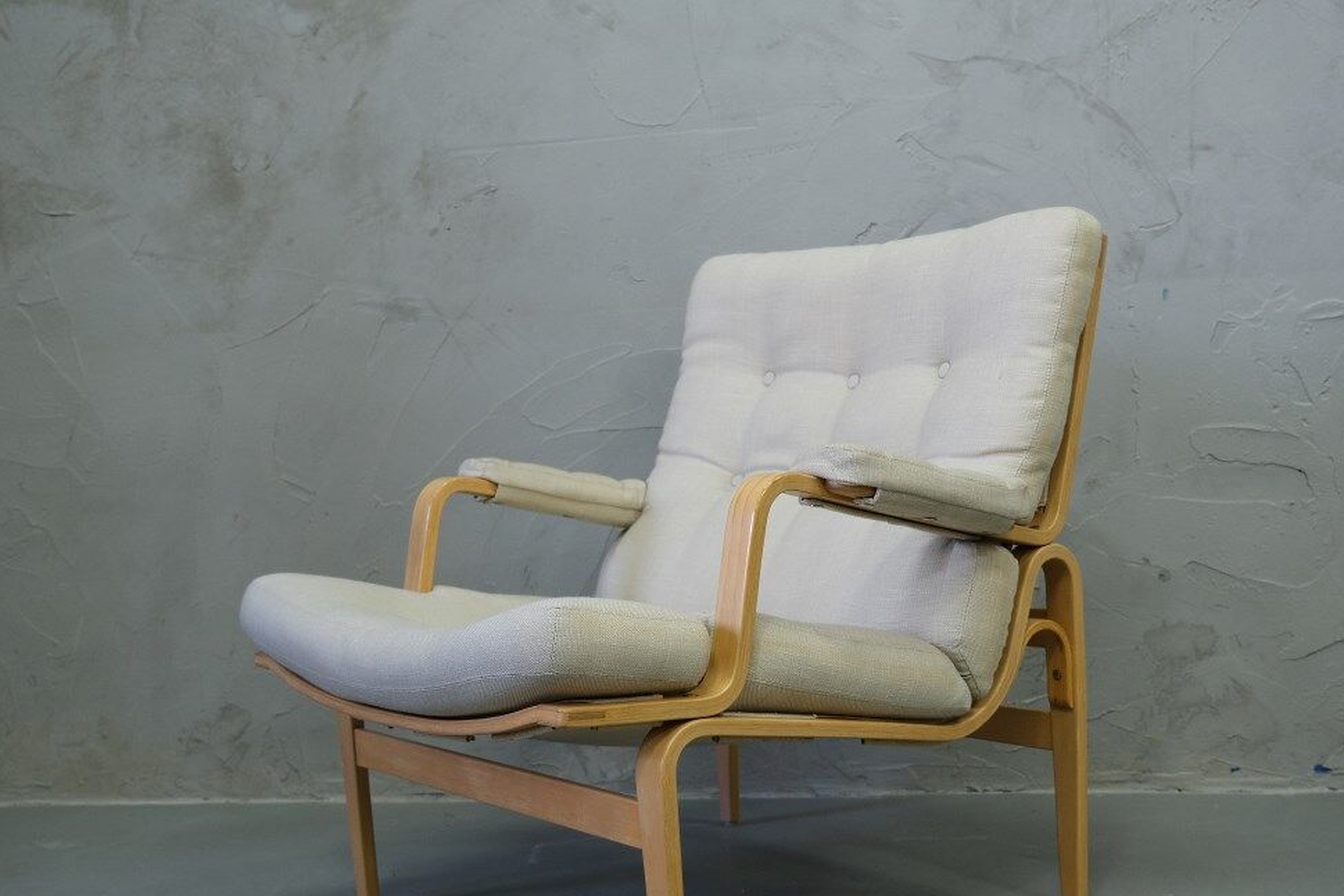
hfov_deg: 46.4
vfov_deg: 31.7
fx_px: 1568
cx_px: 681
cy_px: 566
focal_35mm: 42
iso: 800
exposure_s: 1/30
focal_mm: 21.2
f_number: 4
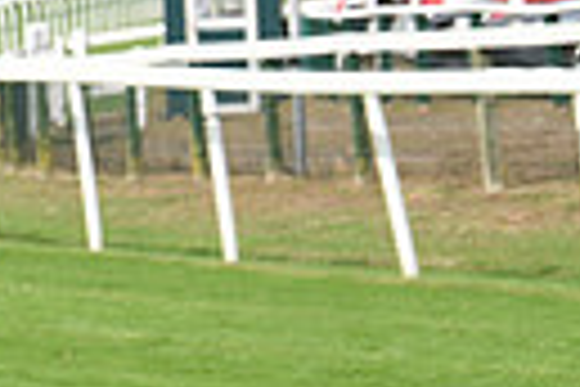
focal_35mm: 414
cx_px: -706
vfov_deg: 3.3
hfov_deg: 4.9
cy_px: -52
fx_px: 6669
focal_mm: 92
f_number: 6.3
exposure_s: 1/1250
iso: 400
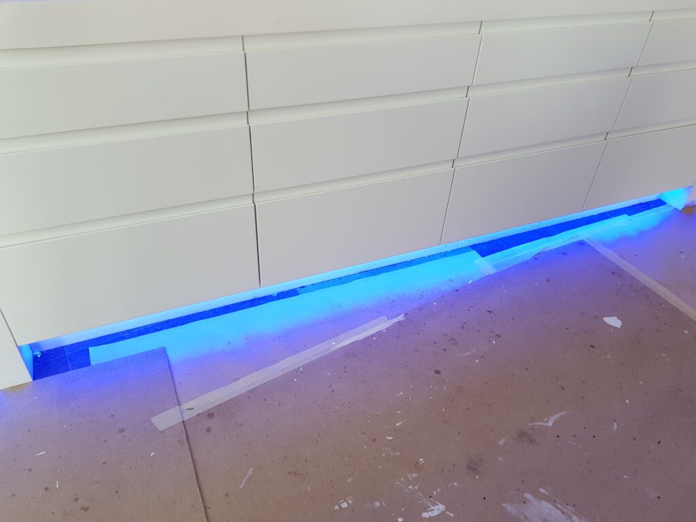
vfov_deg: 53.1
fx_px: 523
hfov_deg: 67.3
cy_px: 261
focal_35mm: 26
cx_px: 348
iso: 80
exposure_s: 1/50
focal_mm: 4.2
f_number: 1.7
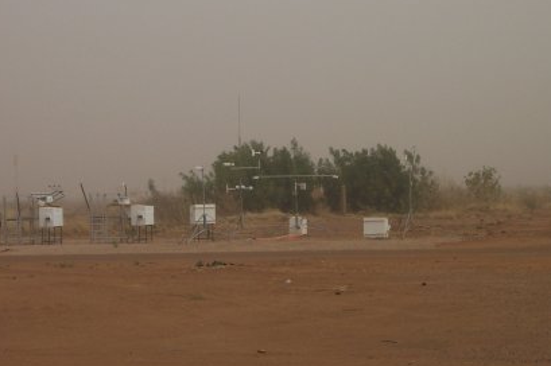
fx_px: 1499
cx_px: 269
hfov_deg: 20.8
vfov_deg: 13.9
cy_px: 174
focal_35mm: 98
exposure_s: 1/350
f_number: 8
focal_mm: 18.7
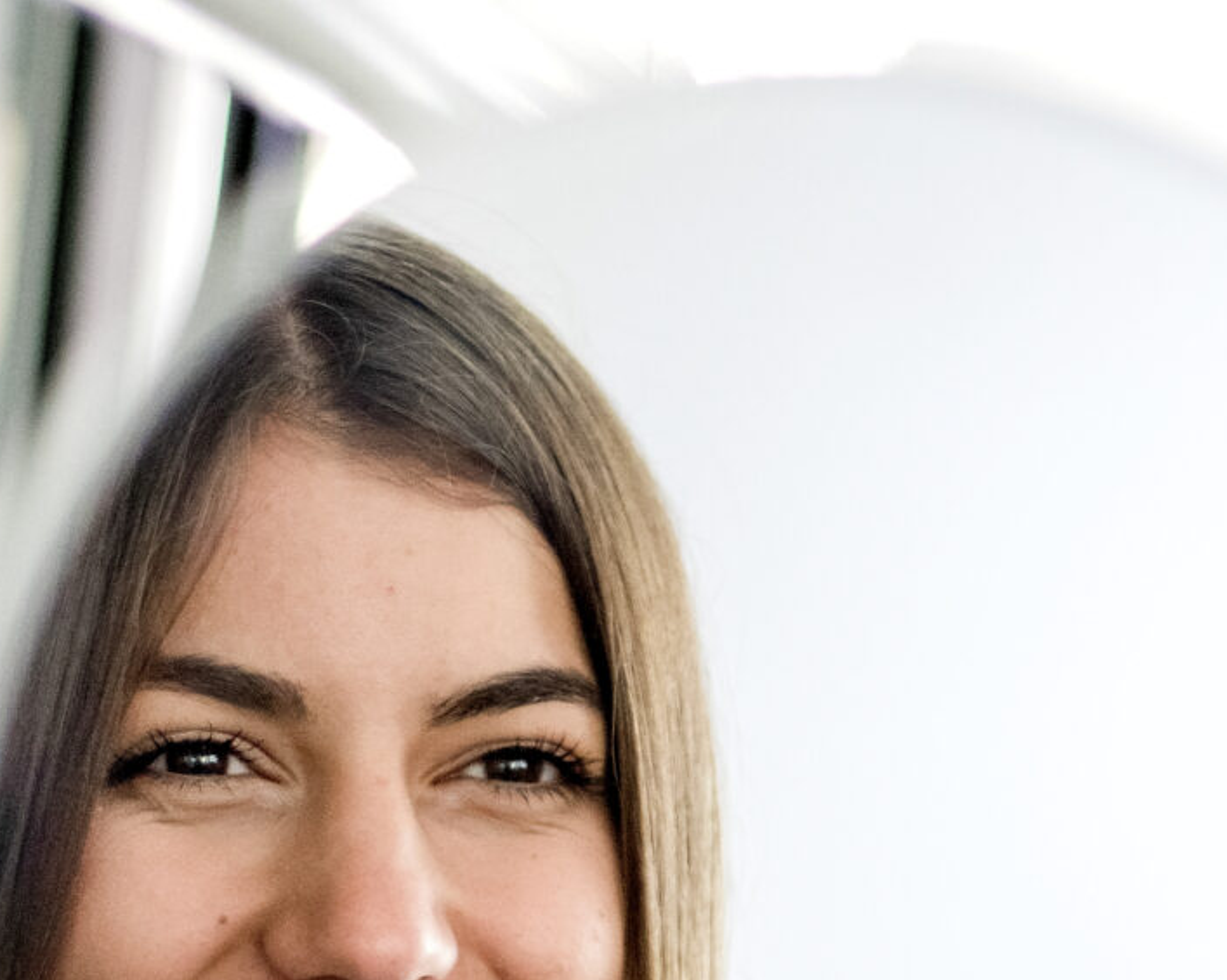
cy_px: 1078
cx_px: 1640
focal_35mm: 170
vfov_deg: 9.0
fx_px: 6171
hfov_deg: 11.1
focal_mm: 50
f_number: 1.8
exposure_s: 1/800
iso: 1250
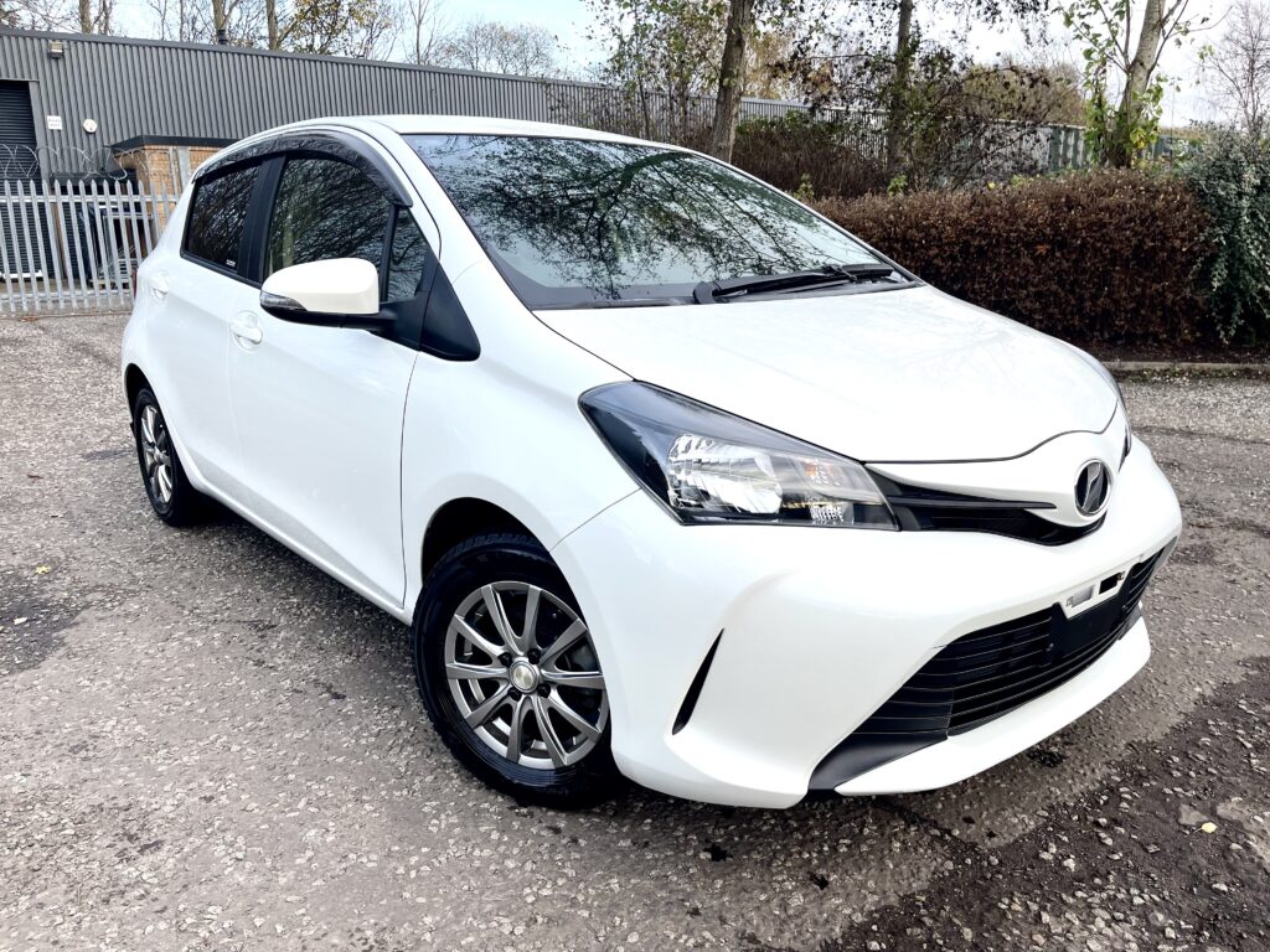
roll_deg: +0.5
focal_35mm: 25
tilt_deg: -15.2
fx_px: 917
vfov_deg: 54.9
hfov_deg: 69.4
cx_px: 635
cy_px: 476
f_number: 1.6
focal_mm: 5.1
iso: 32
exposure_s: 1/251
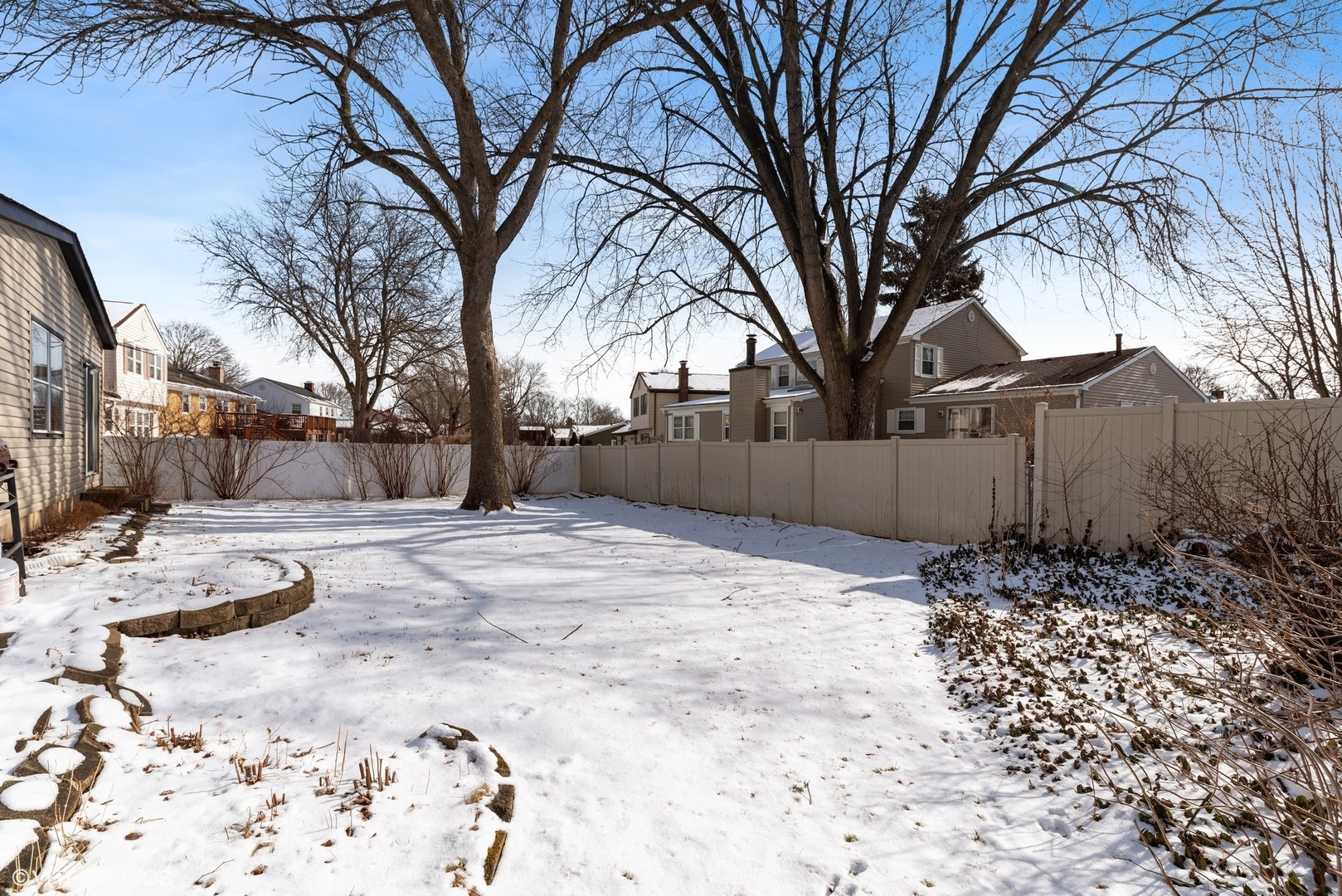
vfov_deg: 70.5
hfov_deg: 93.3
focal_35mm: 17
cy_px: 448
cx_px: 671
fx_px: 634
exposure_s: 1/320
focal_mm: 17
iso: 100
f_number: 9
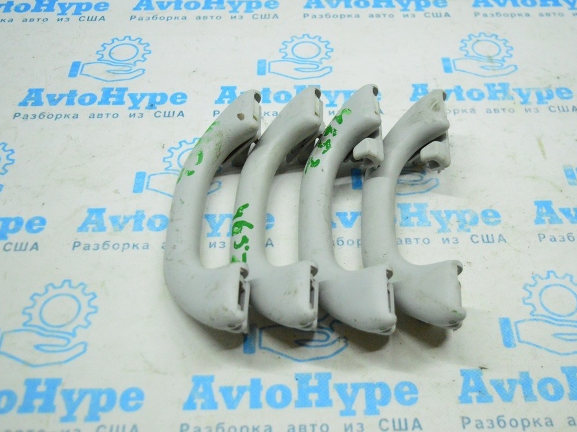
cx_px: 309
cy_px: 214
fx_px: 717
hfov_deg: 43.8
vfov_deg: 33.6
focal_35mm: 43
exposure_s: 1/800
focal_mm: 26
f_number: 4
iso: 6400
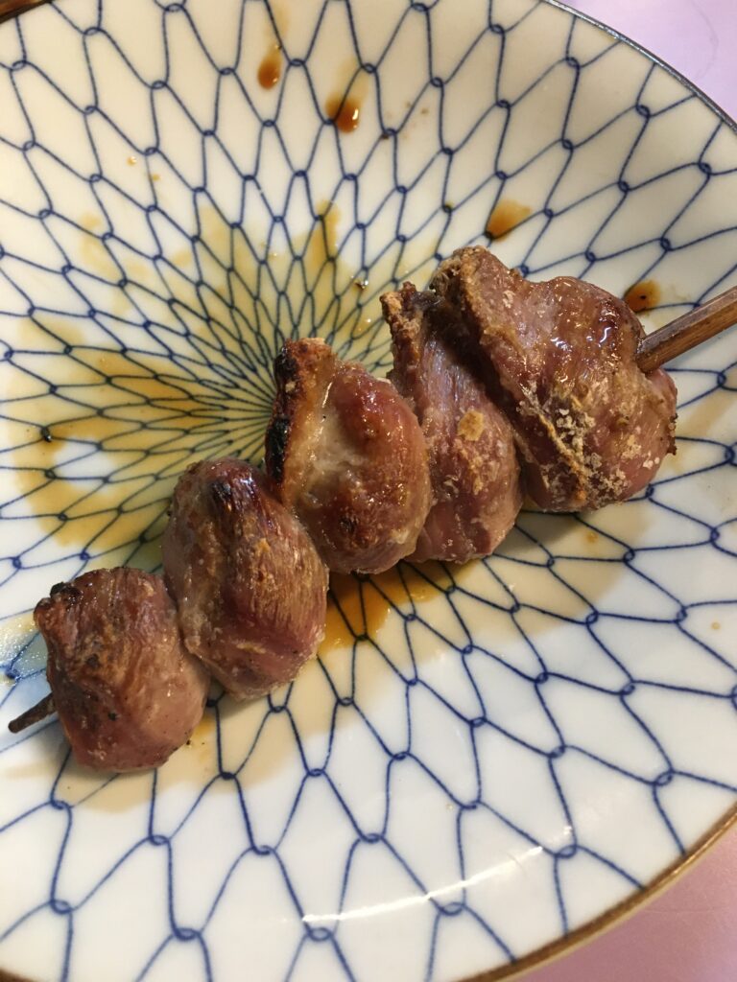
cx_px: 368
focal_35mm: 29
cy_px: 491
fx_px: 823
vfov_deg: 61.7
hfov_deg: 48.2
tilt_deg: -63.7
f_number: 2.2
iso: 200
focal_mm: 4.15
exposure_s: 1/30
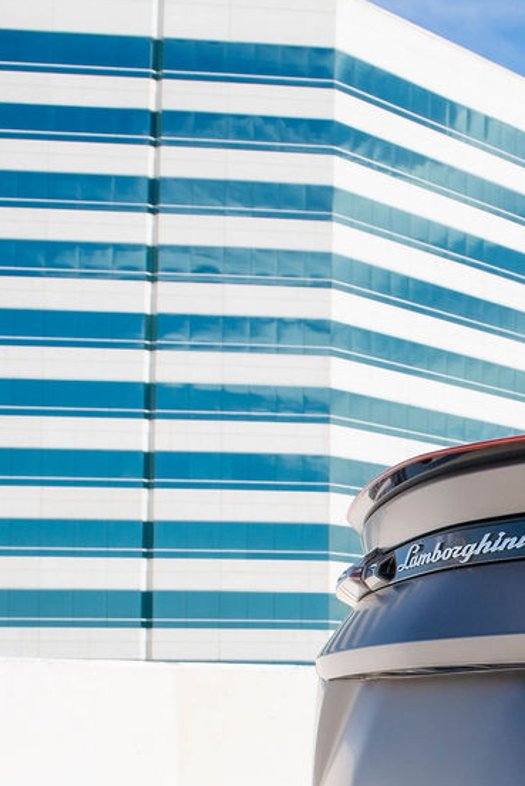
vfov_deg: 26.3
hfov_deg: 17.0
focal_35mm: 75
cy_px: 664
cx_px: 711
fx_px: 1639
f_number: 6.3
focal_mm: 18
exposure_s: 1/1600
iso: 400
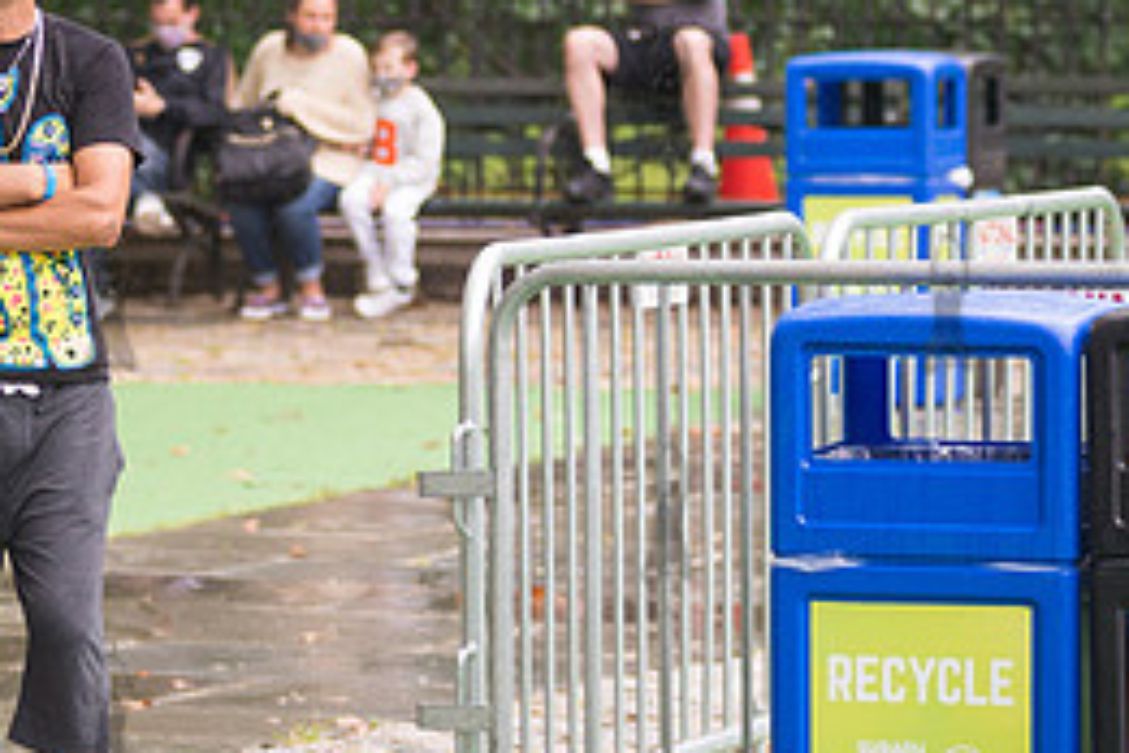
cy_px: 196
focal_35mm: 289
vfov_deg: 4.8
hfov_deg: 7.1
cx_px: 48
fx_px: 9063
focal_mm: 100
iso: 400
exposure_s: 1/125
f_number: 4
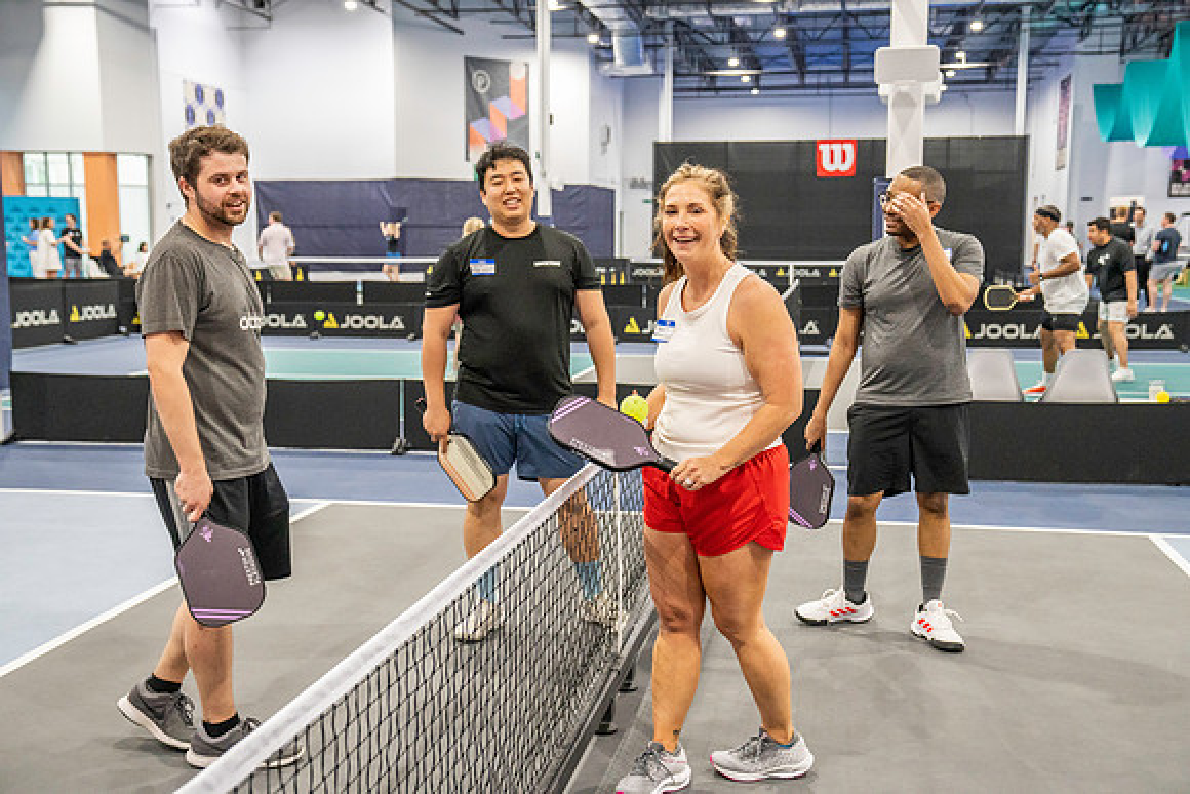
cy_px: 397
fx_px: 1389
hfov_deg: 46.4
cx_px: 595
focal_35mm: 42
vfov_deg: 31.9
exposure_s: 1/400
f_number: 4
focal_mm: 42
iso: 5000
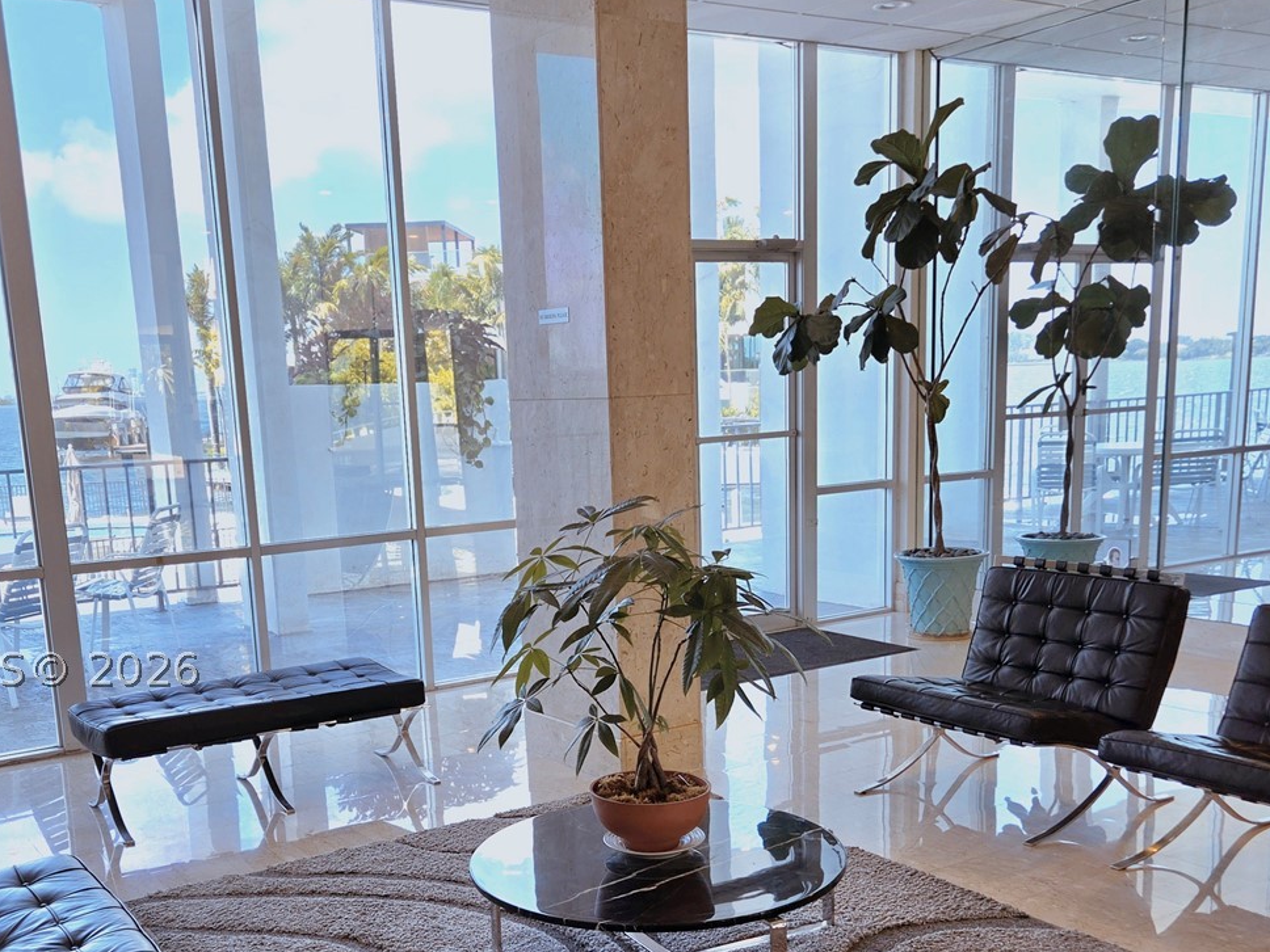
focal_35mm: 38
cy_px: 669
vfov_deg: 37.1
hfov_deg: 49.0
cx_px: 601
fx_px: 1394
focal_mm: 5.4
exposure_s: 1/120
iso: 40
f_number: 1.8
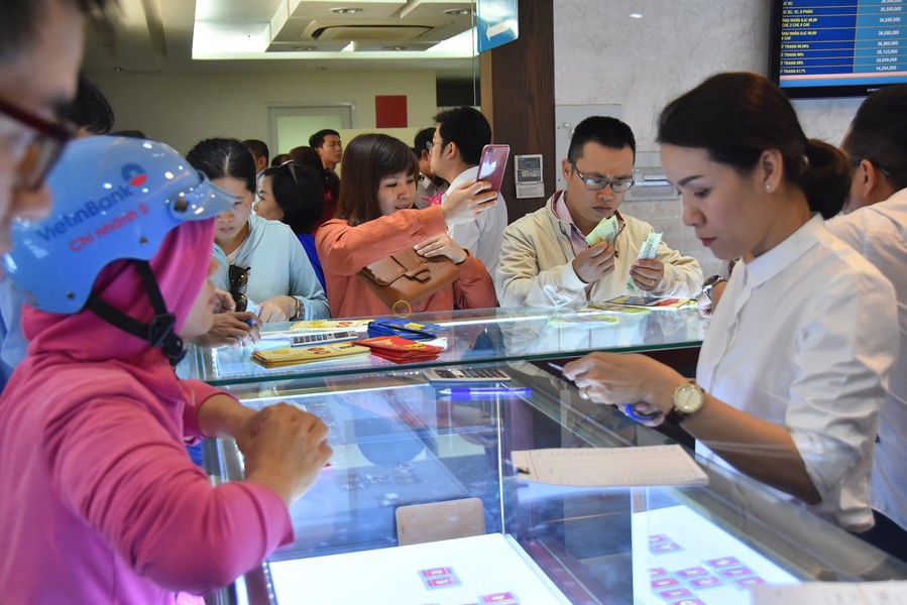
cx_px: 454
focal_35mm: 40
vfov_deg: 33.0
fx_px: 1021
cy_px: 302
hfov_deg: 47.9
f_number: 4.5
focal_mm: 27
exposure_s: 1/125
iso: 800
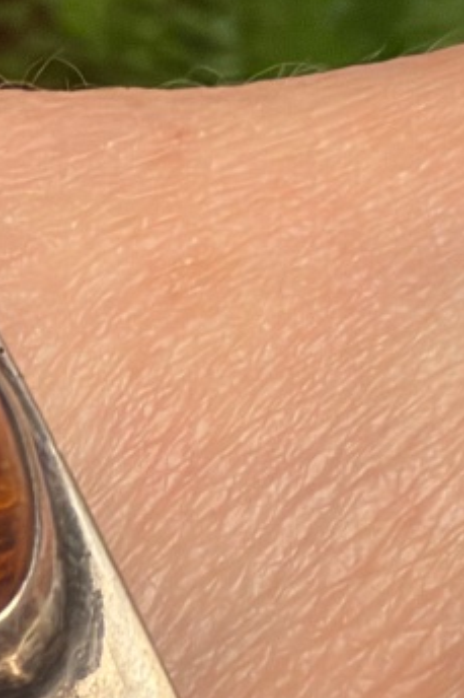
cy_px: 1173
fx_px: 1896
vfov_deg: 17.7
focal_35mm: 98
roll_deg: +1.3
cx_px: -103
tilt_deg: -36.7
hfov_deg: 13.5
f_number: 2.2
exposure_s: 1/50
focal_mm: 2.22
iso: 200
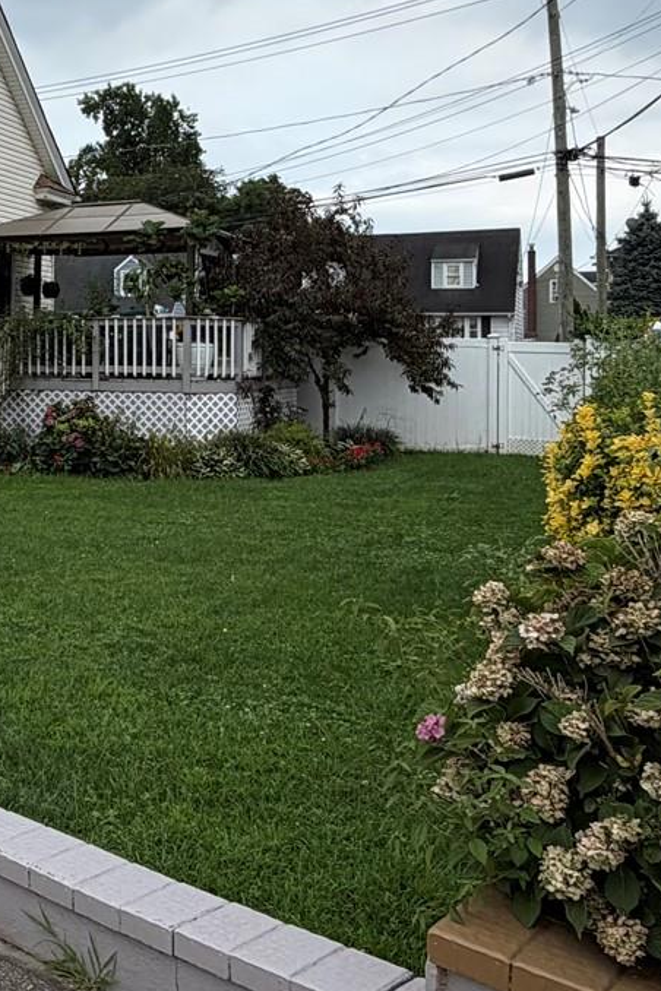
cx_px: -66
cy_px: 336
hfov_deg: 27.8
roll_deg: -0.1
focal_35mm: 44
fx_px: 1212
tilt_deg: +0.8
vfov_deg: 43.9
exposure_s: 1/585
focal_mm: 2.22
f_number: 2.2
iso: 40
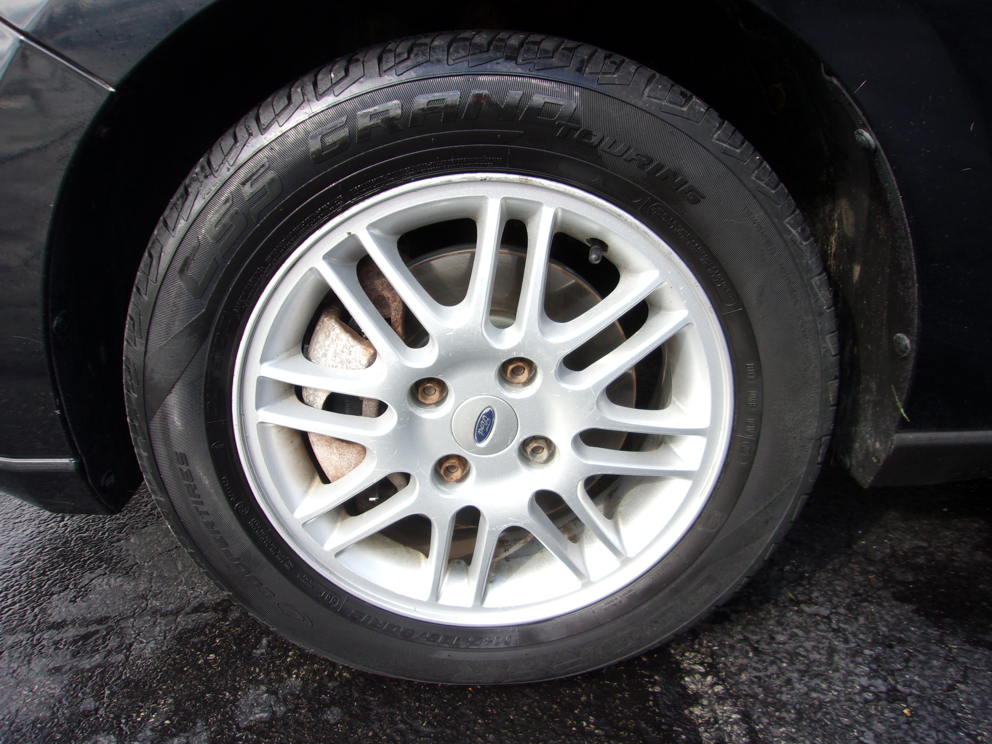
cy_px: 372
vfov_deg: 51.4
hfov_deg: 65.3
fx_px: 774
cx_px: 496
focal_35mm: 27
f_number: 3
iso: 80
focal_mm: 4.9
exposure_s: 1/240
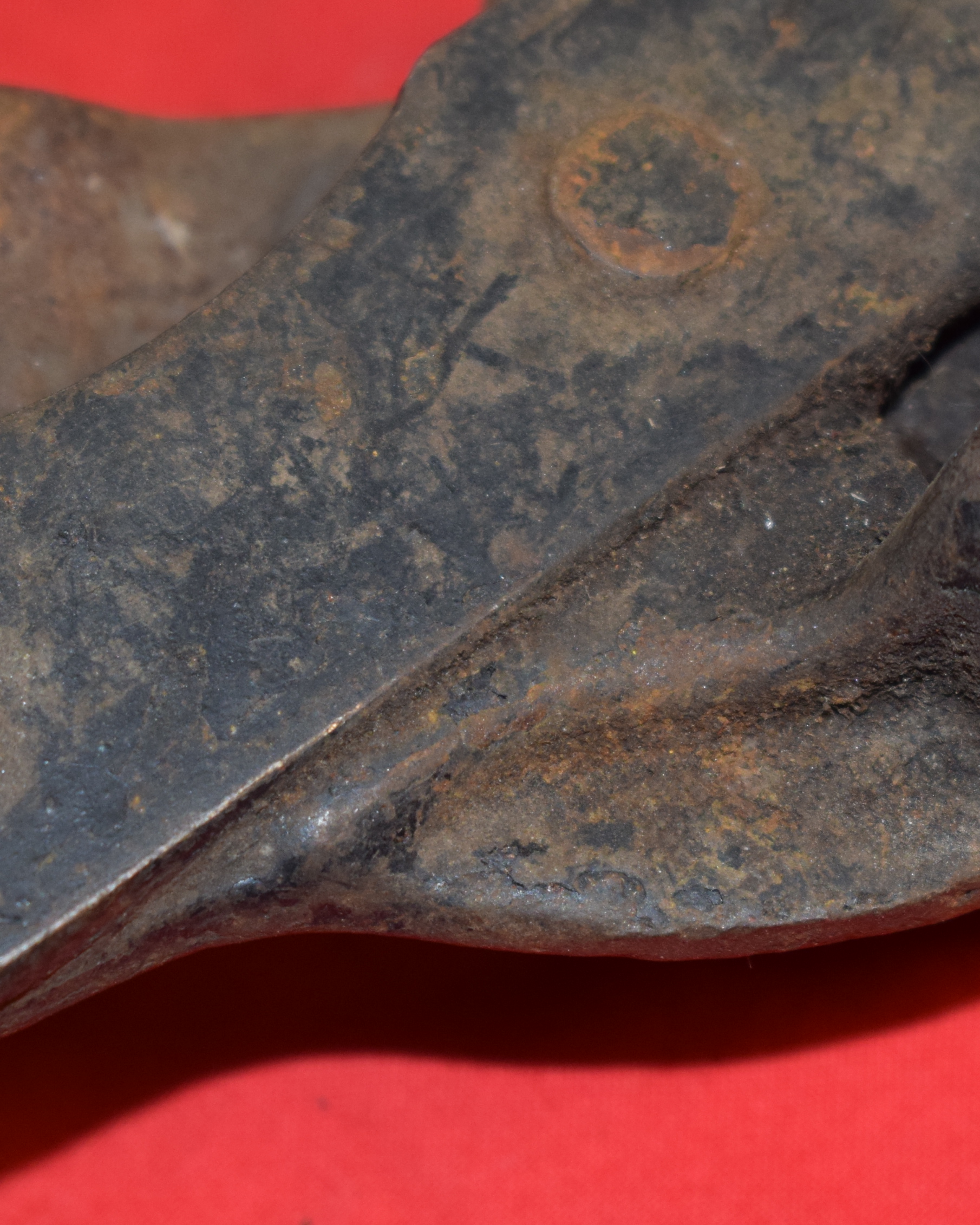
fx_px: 5580
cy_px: 496
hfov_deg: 10.0
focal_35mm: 154
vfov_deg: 12.5
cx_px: 732
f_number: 5.6
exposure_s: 1/60
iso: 640
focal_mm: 55
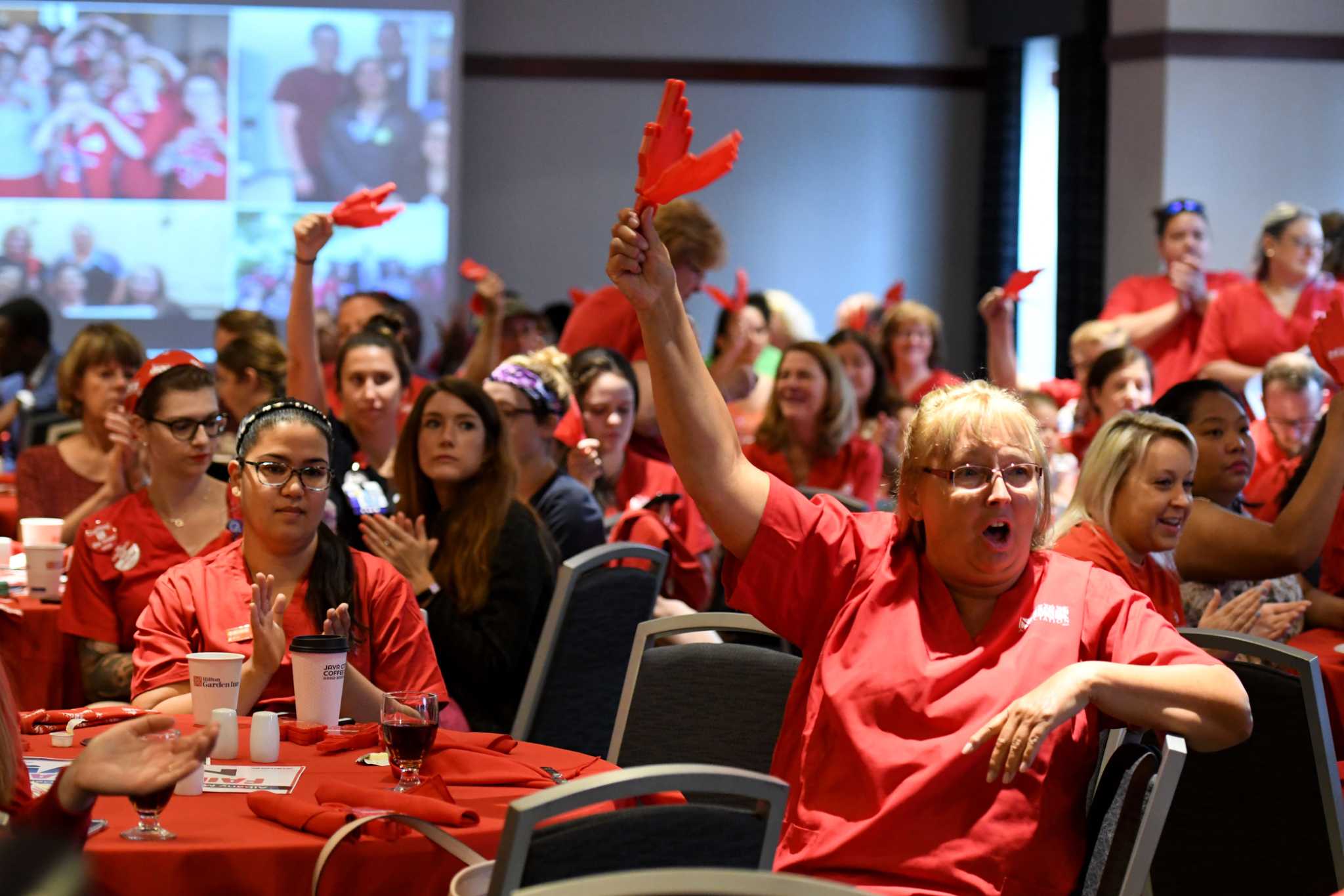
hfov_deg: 18.2
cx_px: 672
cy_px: 448
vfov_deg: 12.2
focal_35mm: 112
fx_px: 4199
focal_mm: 75
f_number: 2.8
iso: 3200
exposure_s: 1/200
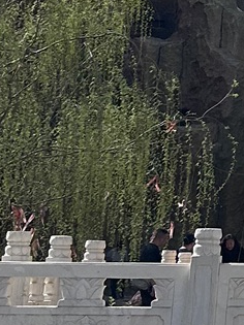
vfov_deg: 11.7
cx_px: 667
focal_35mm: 165
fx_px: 1552
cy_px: -83
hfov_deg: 8.0
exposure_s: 1/5587
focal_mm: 5.7
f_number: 1.5
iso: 50
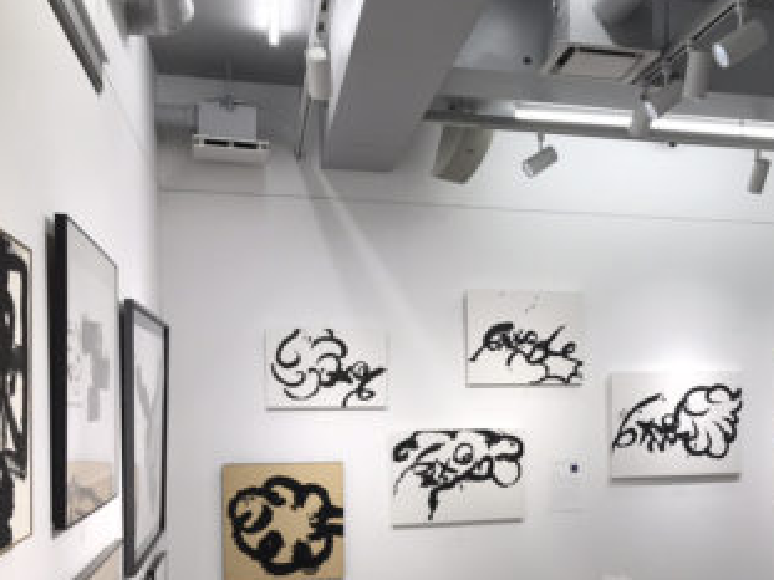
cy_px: 437
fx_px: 1006
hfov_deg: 40.7
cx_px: 597
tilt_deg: -1.4
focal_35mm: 45
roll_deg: +0.3
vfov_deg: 31.6
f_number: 1.8
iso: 25
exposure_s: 1/100
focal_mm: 3.99
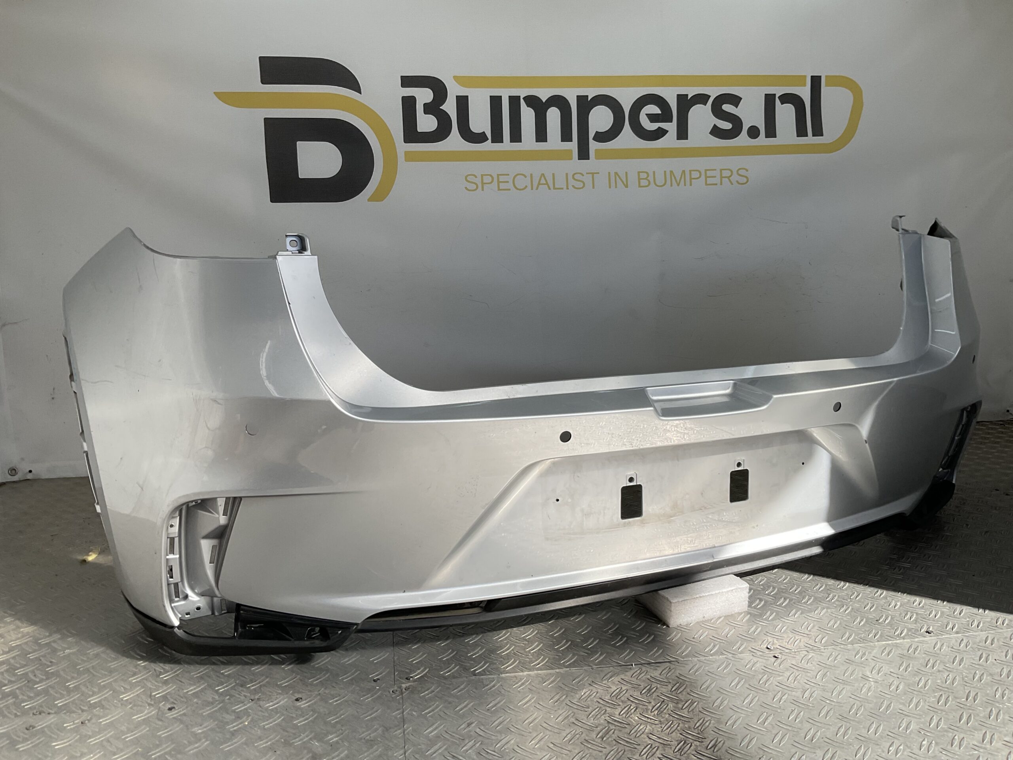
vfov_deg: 48.2
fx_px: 849
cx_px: 506
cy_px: 380
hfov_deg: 61.7
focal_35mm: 29
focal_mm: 3
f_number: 1.8
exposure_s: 1/1015
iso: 16
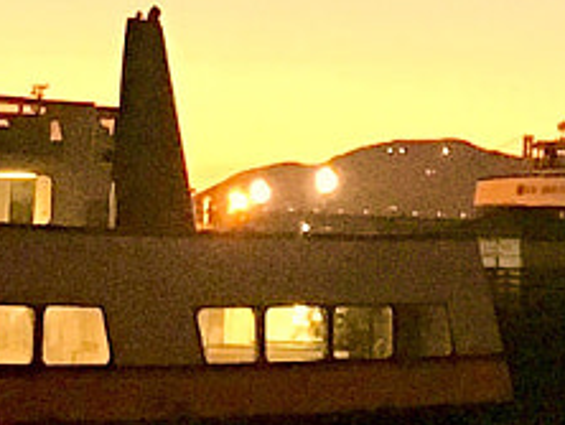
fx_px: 3415
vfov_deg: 6.8
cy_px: -540
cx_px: 779
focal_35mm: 209
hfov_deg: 9.3
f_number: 2.2
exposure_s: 1/15
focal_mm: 4.15
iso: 320
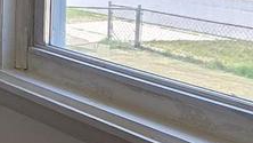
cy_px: -46
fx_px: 617
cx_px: -185
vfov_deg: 12.7
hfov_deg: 18.7
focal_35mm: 92
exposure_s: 1/120
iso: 64
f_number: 2.2
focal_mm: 2.2
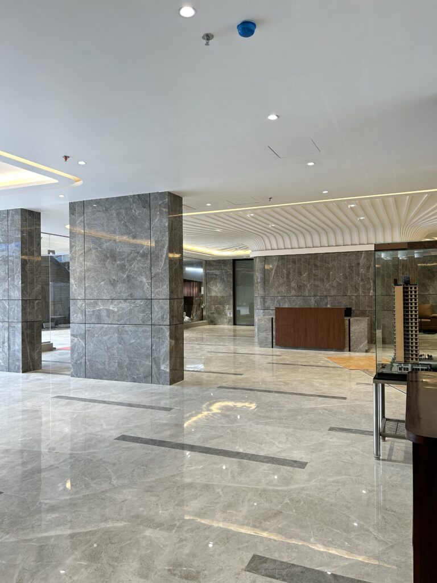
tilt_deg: -0.5
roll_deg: -1.0
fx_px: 438
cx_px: 218
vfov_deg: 67.3
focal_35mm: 26
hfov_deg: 53.1
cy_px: 292
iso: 64
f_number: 1.5
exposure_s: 1/50
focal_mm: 5.7
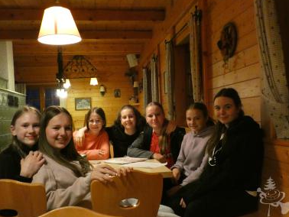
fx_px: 309
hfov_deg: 50.1
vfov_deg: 38.7
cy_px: 104
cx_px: 140
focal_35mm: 37
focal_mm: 6.2
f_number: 3.4
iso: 1600
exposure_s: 1/30
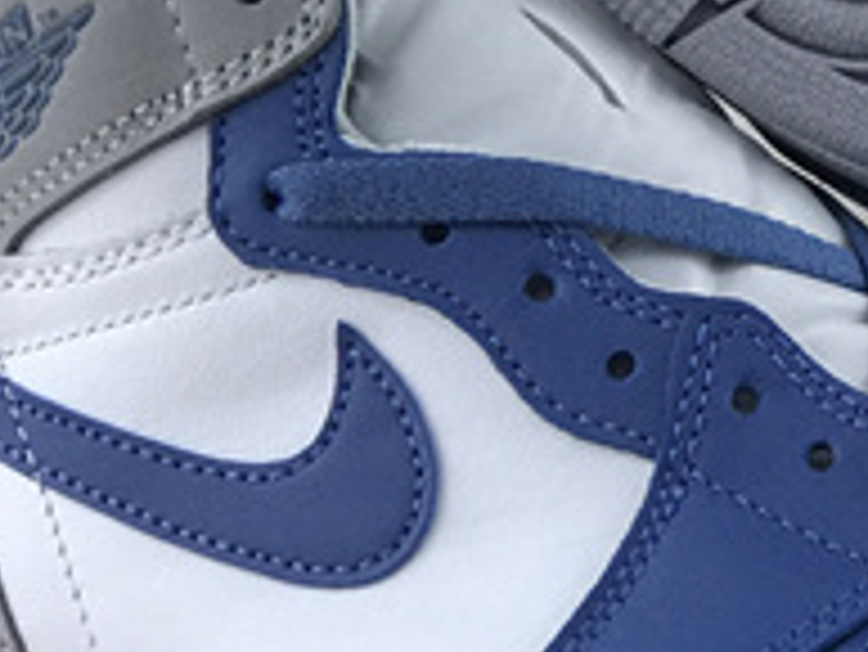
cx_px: 913
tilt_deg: -2.8
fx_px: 5470
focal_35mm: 218
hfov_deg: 9.0
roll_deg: -0.4
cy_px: 209
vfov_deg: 6.8
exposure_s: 1/50
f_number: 2.8
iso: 50
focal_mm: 6.6
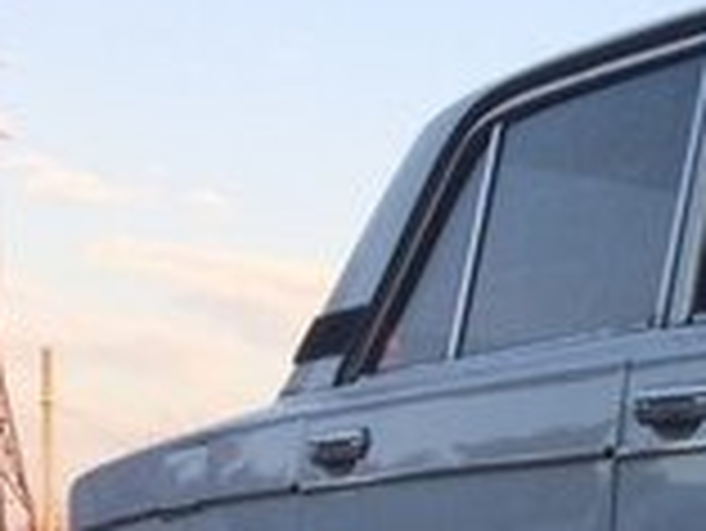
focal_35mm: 122
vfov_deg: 11.5
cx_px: 1295
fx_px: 2490
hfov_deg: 14.2
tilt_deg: -2.1
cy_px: 853
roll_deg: -1.7
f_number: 2.2
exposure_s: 1/331
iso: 32
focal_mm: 4.15
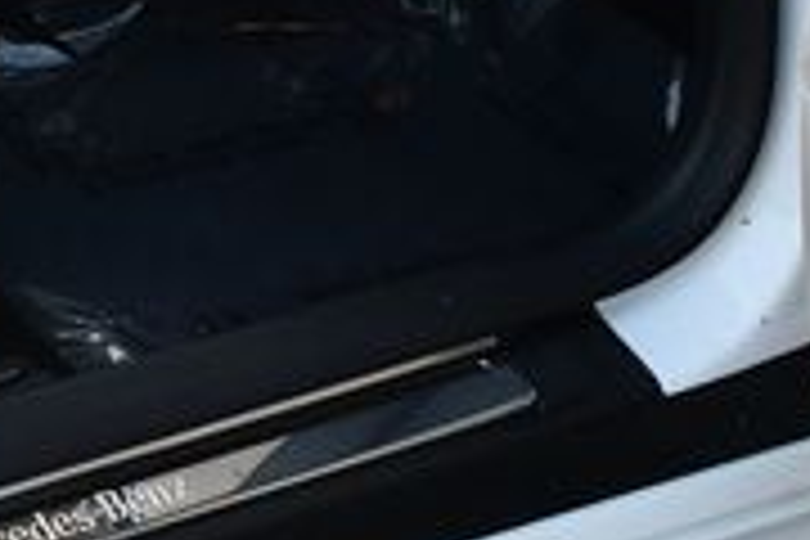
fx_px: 2880
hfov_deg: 15.0
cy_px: -252
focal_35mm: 128
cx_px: -356
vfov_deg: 10.4
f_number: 5.6
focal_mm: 18
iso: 280
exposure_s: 1/250
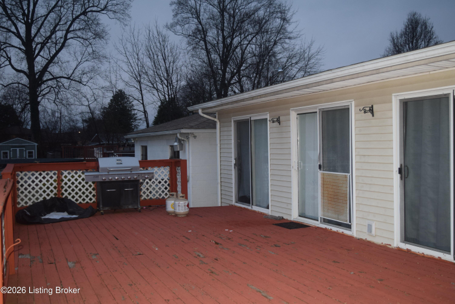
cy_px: 152
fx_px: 493
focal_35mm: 39
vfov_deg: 34.2
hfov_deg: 49.6
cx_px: 228
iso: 800
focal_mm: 26
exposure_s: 1/80
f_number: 4.2
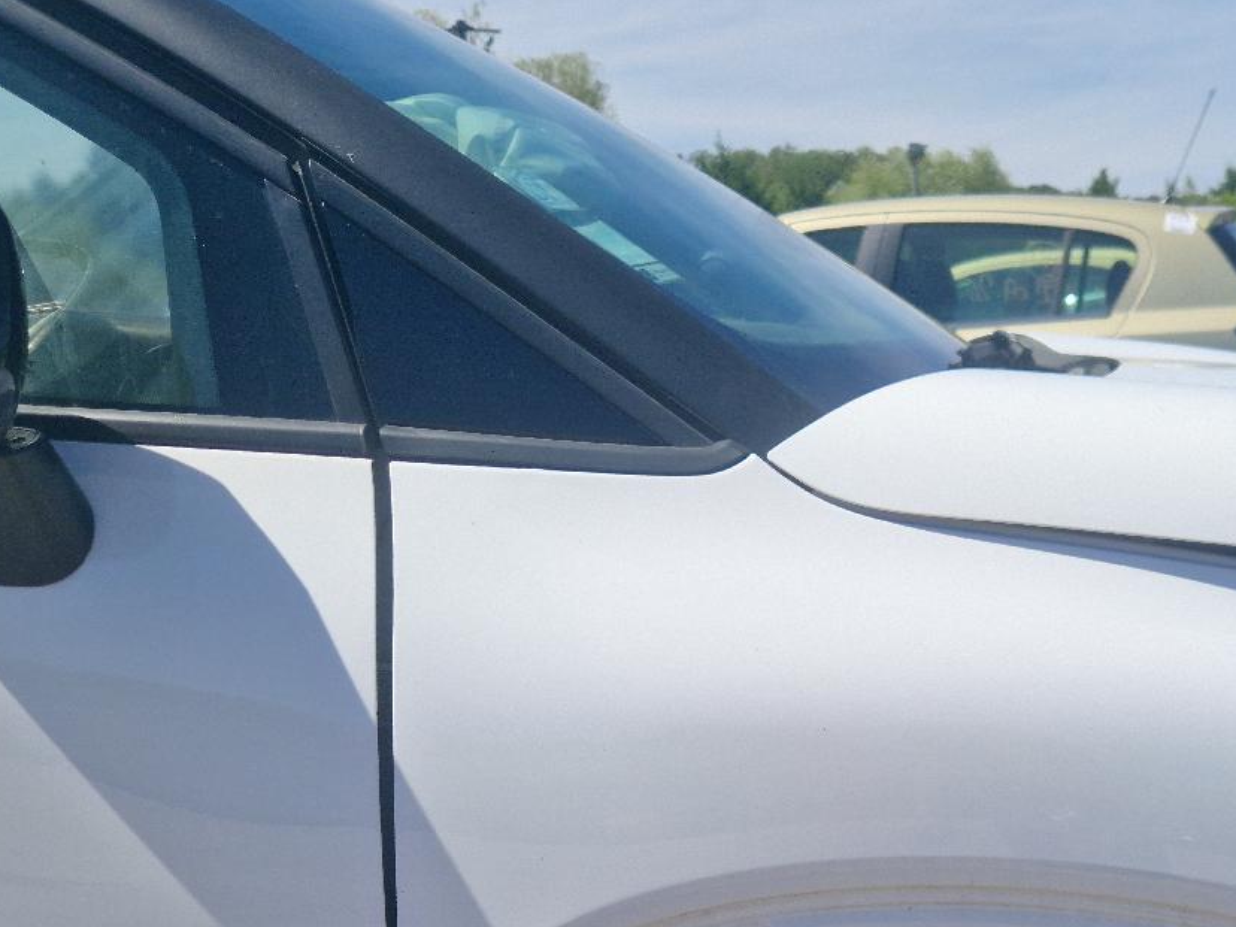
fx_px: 1785
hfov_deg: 37.0
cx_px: 967
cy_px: 933
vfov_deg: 27.4
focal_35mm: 50
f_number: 1.8
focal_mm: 5.4
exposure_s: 1/2000
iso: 50
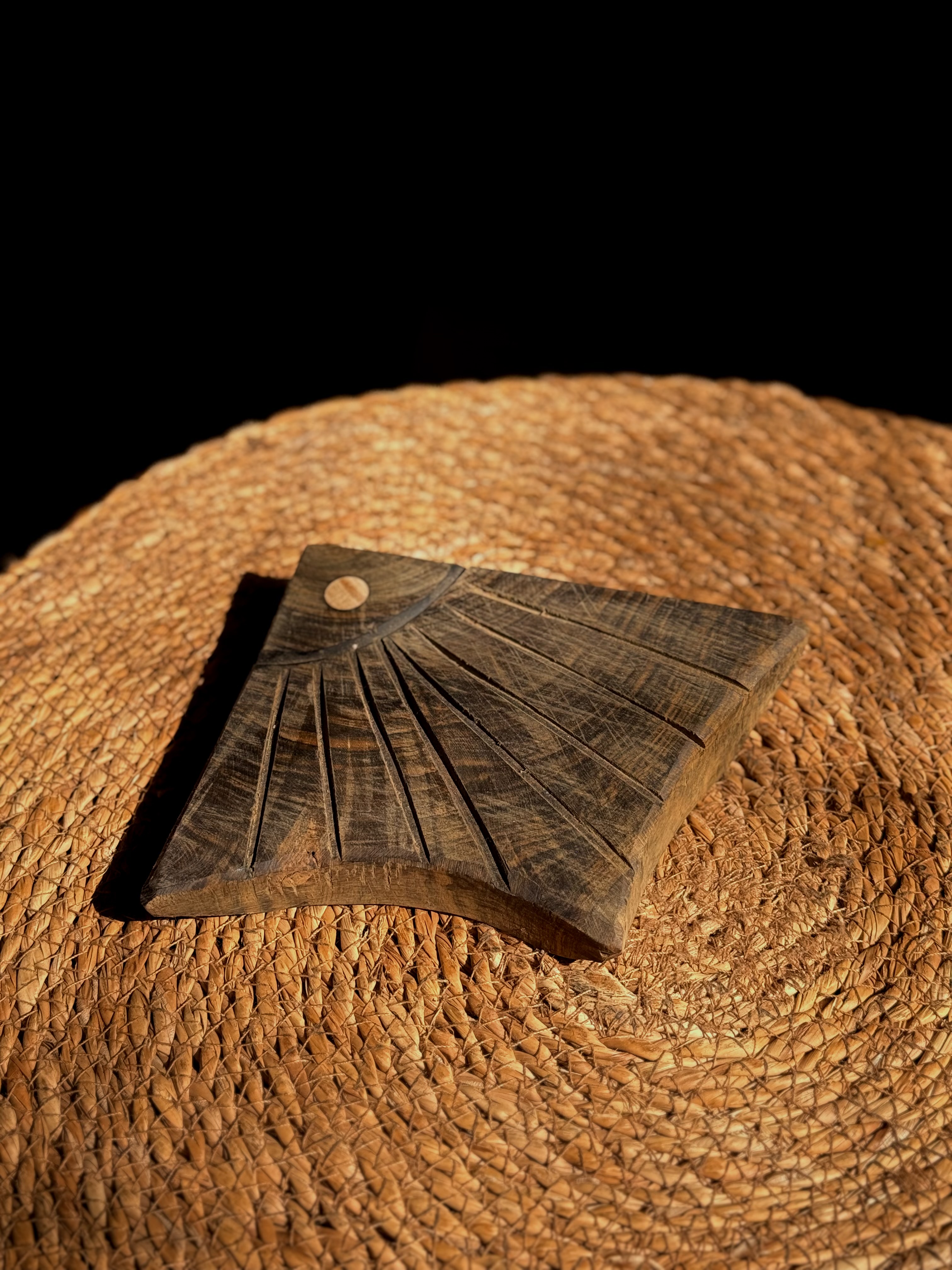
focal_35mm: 48
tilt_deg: -45.4
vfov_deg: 39.7
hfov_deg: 30.3
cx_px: 476
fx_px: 1760
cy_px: 635
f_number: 1.78
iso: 64
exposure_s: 1/2976
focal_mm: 6.76
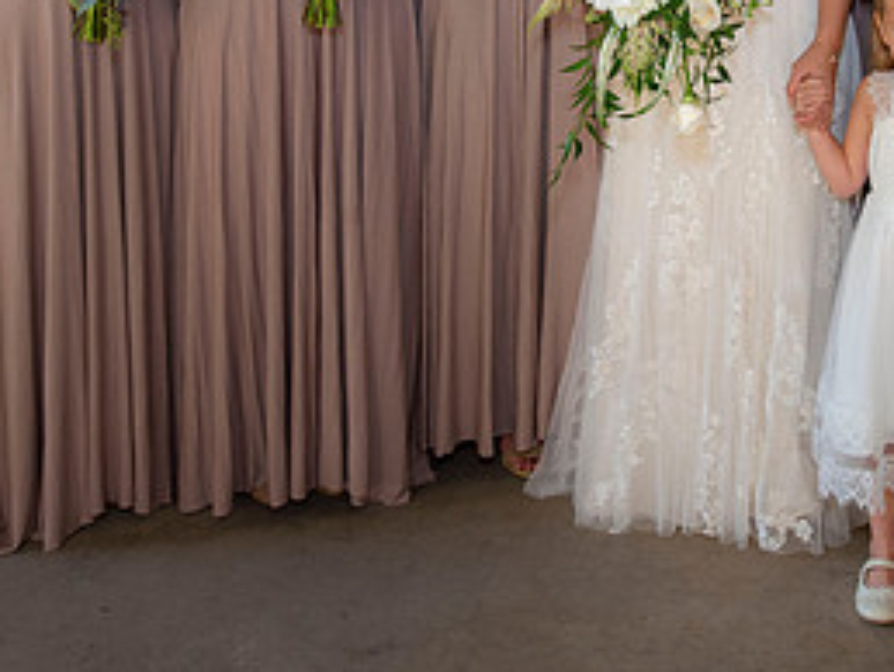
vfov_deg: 26.0
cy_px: 42
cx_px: 683
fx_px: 1396
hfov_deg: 34.7
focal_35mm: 54
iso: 1250
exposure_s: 1/250
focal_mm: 25
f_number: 5.6
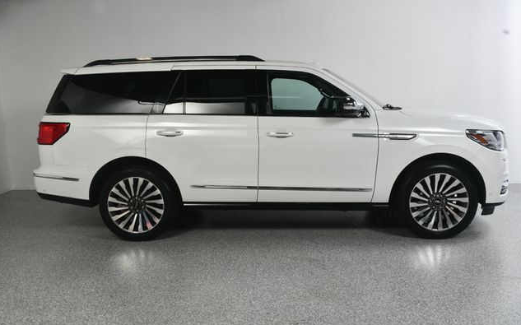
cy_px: 162
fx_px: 483
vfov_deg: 37.2
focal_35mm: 34
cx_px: 260
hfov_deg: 56.7
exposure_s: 1/160
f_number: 13
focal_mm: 22
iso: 100
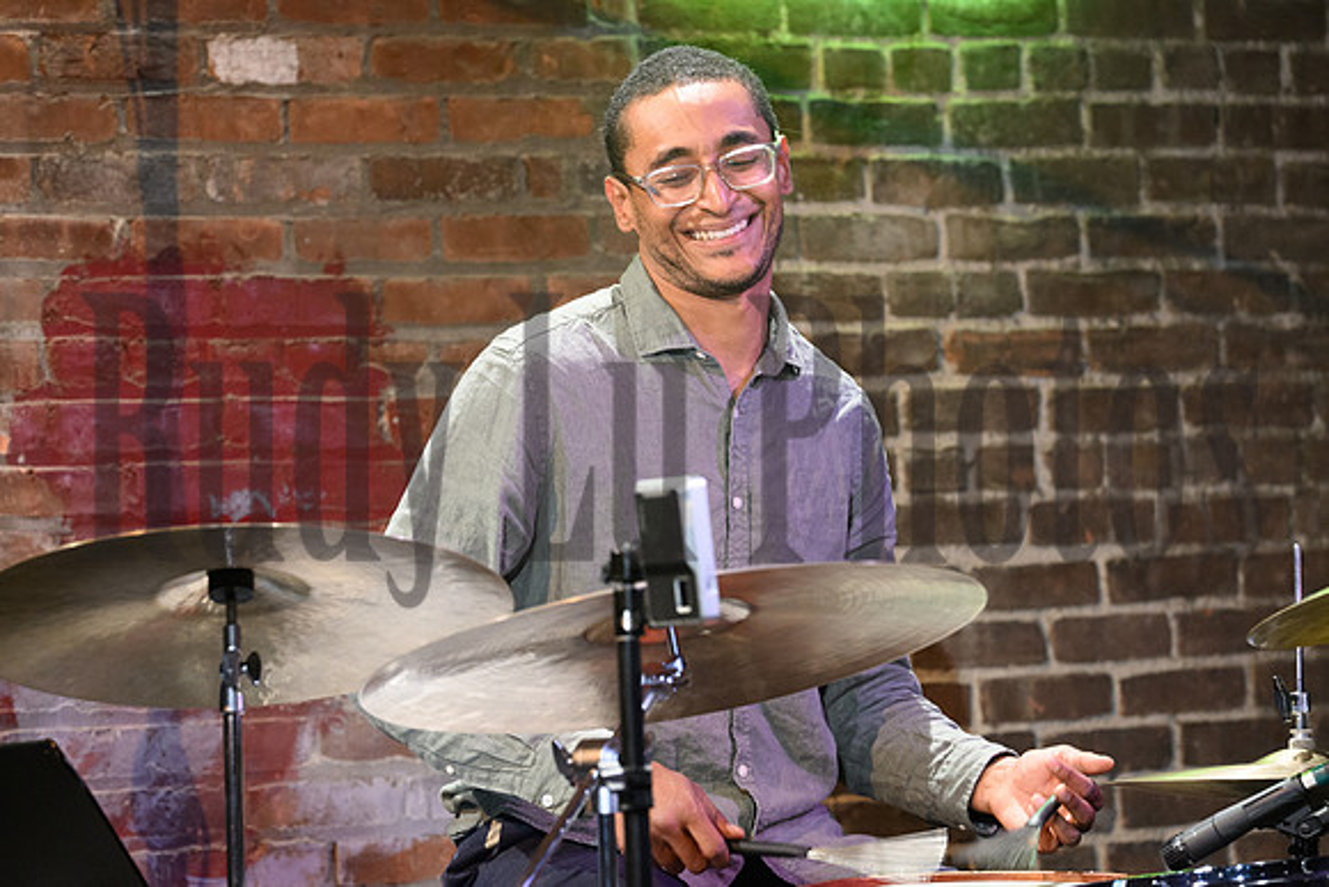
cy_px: 444
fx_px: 5908
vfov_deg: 8.6
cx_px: 664
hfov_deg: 12.8
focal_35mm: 160
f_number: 5.6
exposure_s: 1/100
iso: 5000
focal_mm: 160
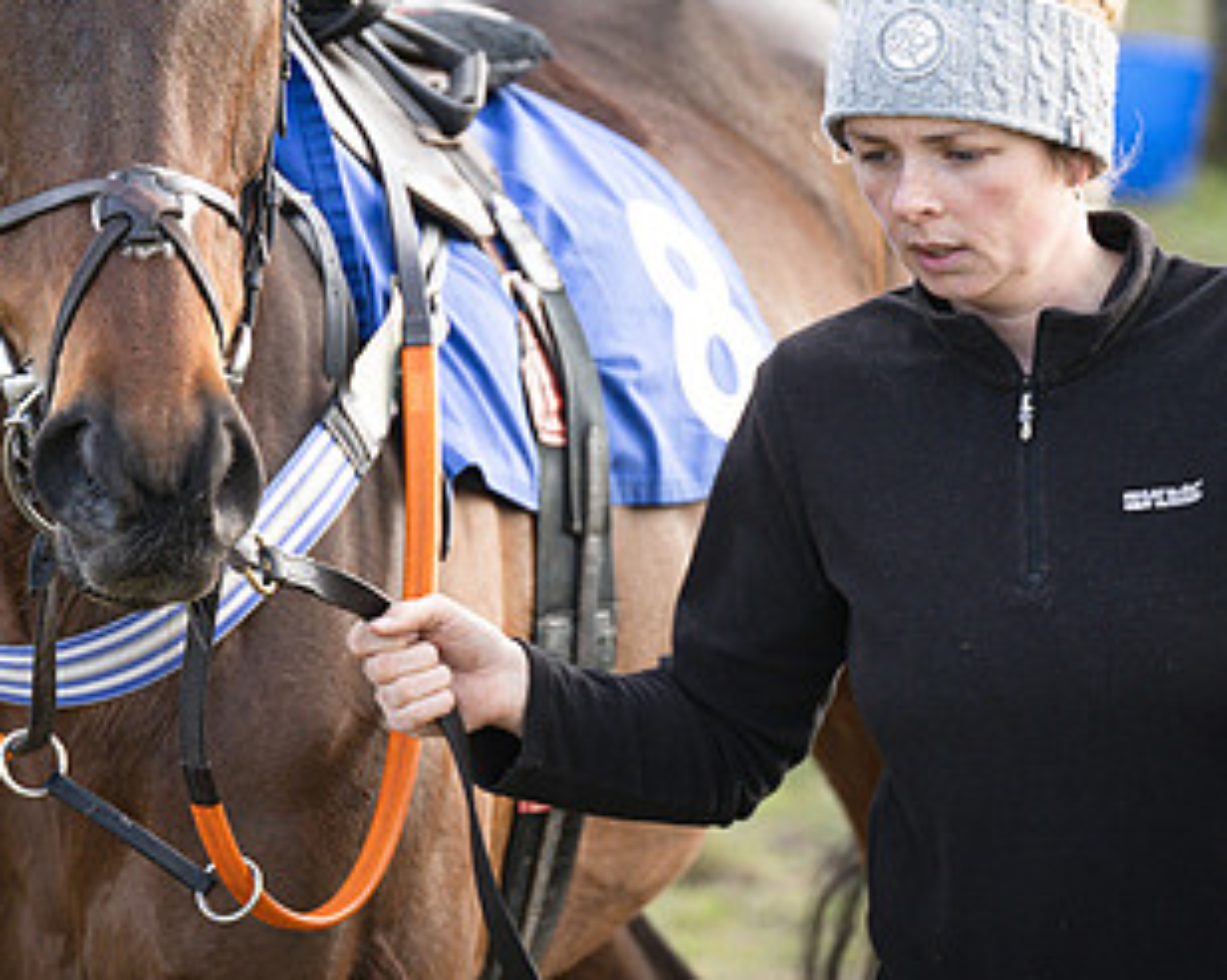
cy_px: 167
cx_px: 462
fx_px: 8601
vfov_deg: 6.5
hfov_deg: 8.2
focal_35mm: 237
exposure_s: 1/800
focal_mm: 77
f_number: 2.8
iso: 400
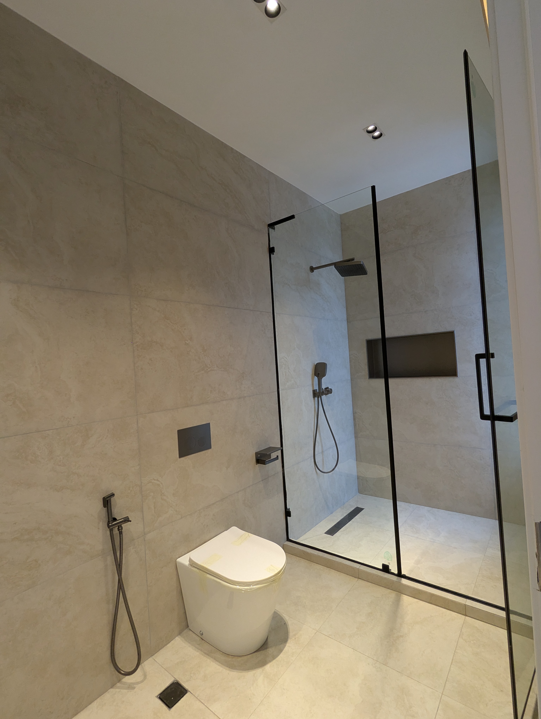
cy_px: 360
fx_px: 333
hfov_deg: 78.2
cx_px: 270
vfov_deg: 94.4
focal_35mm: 16
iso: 121
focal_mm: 2.35
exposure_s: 1/79.4
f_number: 2.2
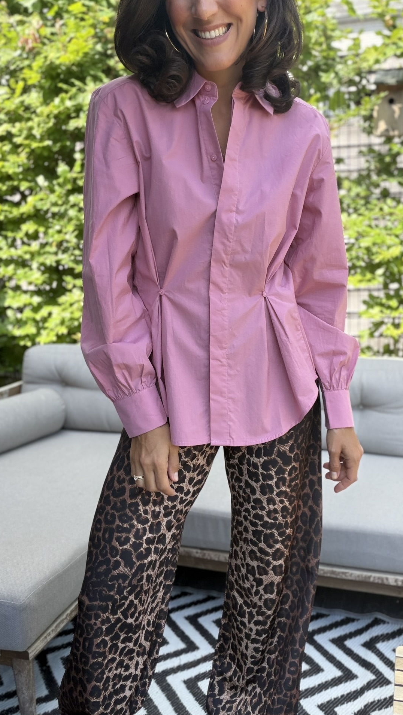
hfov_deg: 33.6
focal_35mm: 35
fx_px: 665
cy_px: 340
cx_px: 237
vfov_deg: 56.6
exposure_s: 1/252
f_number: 1.9
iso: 25
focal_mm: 2.71
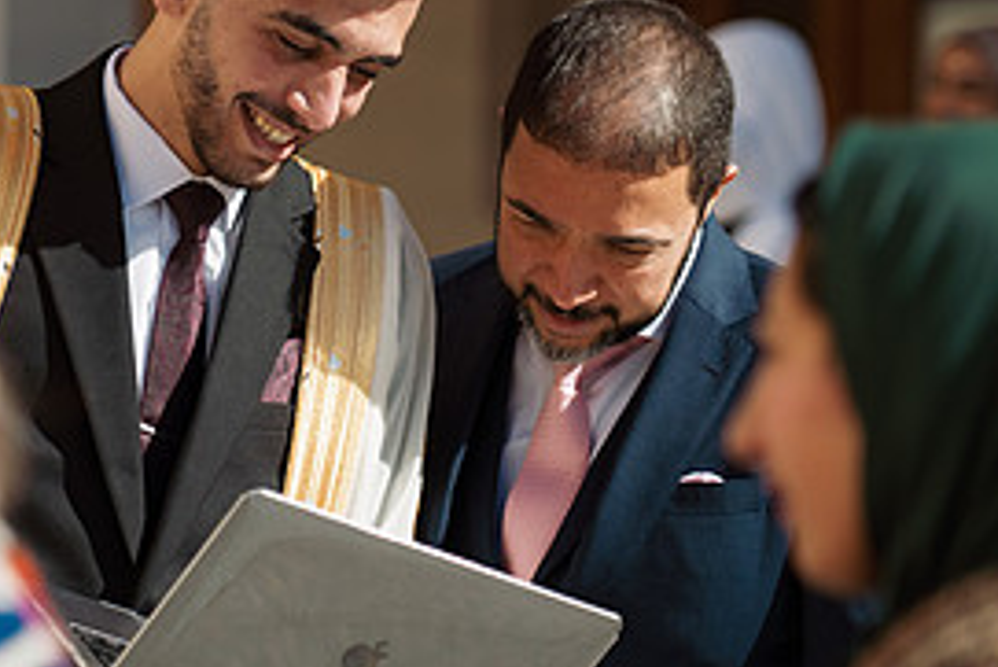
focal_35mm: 218
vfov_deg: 6.3
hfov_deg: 9.4
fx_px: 6046
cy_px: 260
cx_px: 118
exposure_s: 1/4000
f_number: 2.8
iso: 200
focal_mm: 102
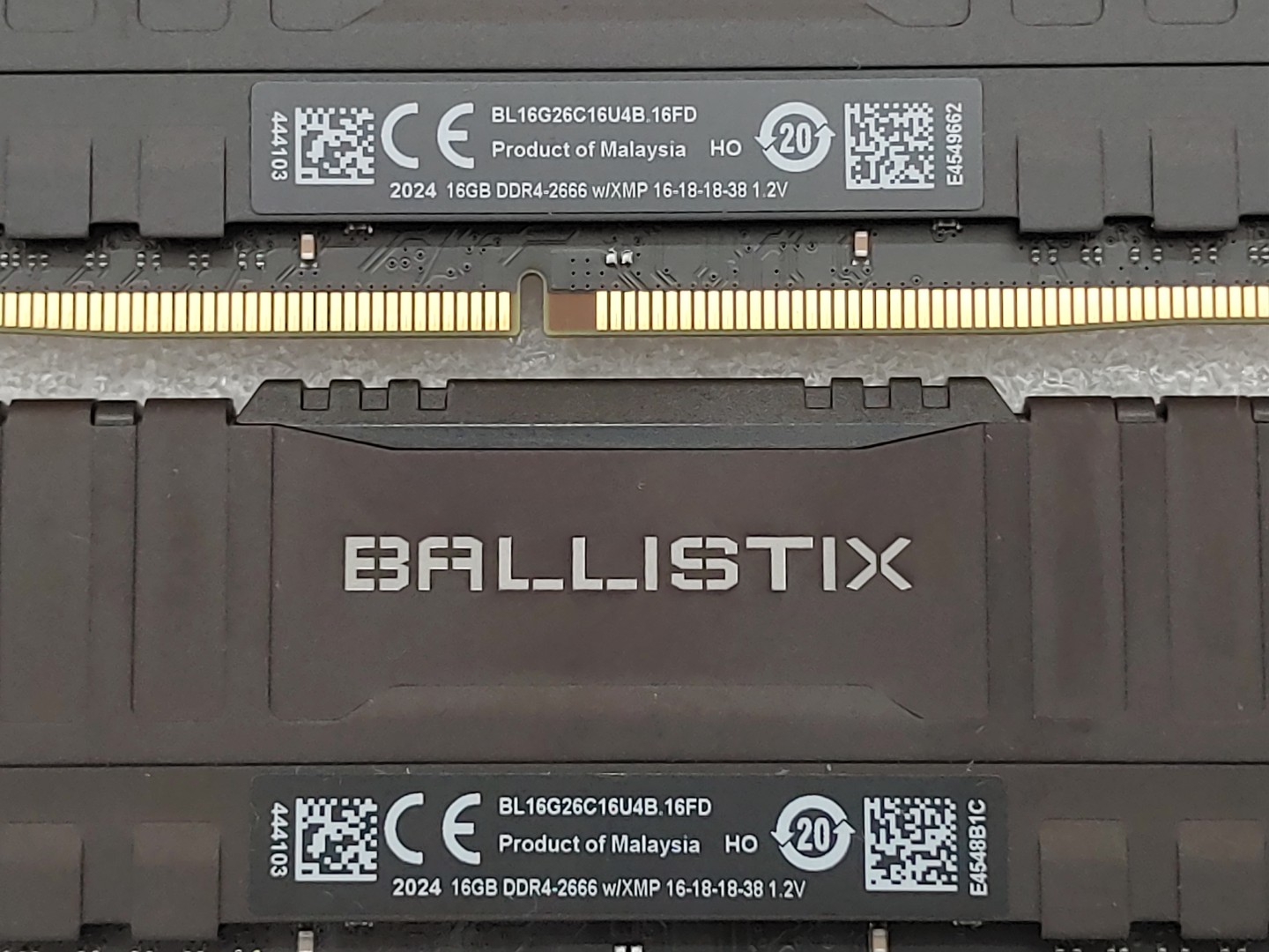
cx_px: 634
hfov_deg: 23.6
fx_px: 3043
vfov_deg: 17.8
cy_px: 476
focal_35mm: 83
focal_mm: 4.36
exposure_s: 1/120
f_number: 1.8
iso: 50
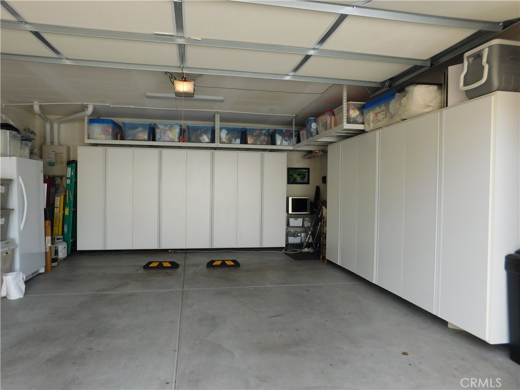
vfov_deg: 58.9
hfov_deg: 73.9
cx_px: 260
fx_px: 346
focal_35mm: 23
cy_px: 195
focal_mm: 4
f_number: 3
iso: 125
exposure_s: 1/250
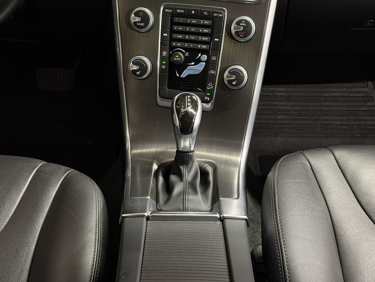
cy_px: 141
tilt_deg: -37.5
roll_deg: -2.2
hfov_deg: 39.7
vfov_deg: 30.3
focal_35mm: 48
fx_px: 520
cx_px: 188
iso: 250
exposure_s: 1/33
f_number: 1.78
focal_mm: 6.76
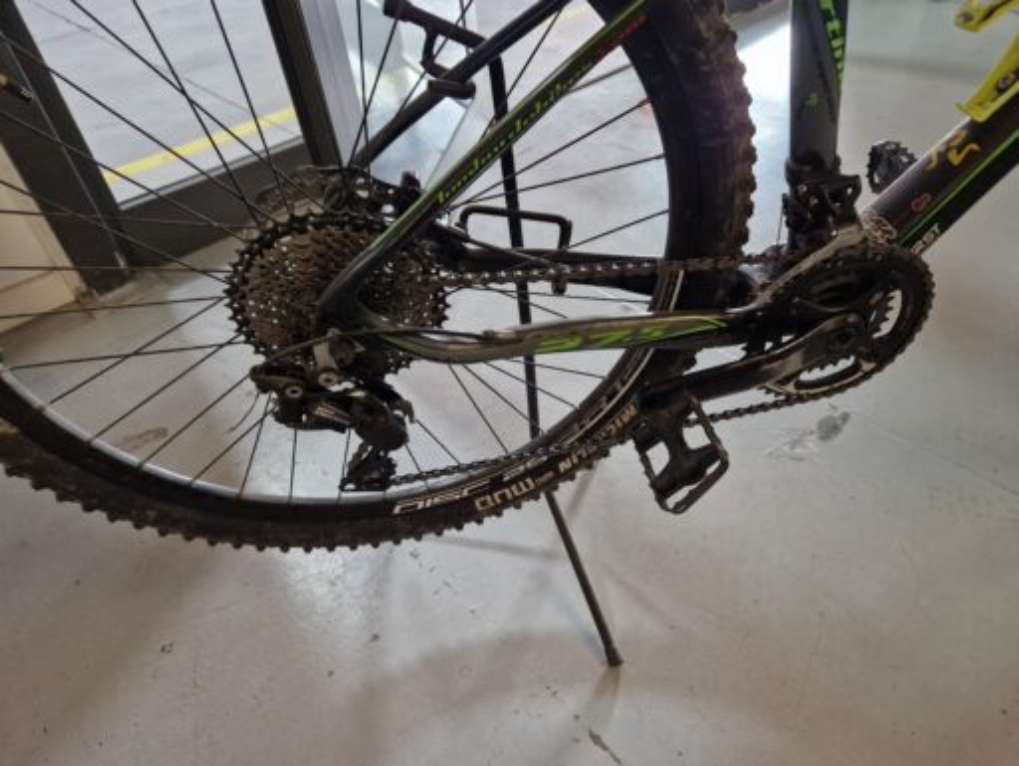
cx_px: 510
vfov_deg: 59.0
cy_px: 383
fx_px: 678
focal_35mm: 23
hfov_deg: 73.9
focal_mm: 5.4
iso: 640
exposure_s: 1/100
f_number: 1.8
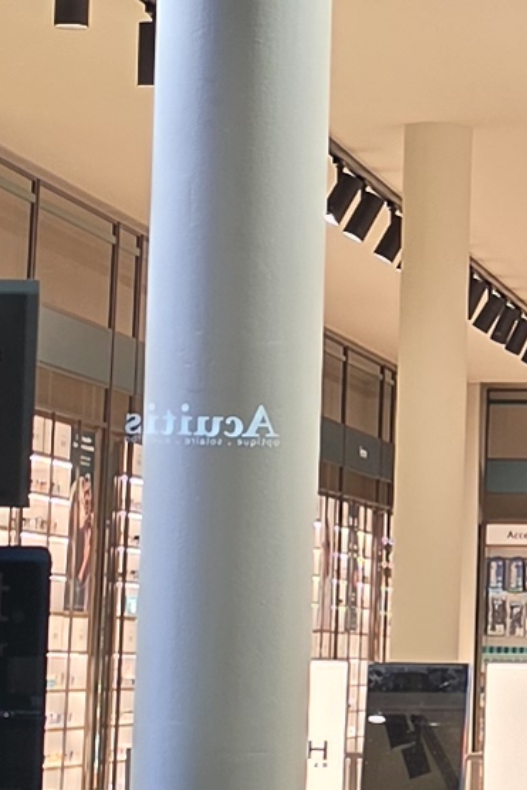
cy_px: 188
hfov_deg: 7.8
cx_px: 893
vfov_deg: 11.9
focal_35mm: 172
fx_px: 3774
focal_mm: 6.5
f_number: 1.4
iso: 40
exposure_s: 1/53.3
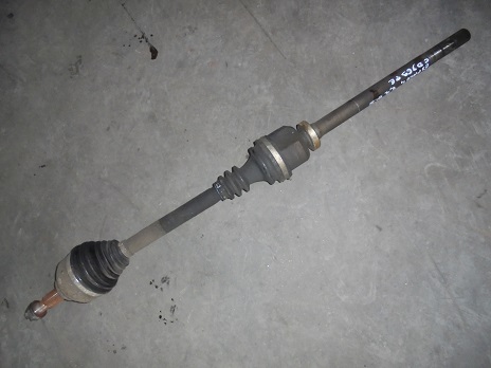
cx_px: 246
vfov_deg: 53.1
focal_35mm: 26
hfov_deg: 67.3
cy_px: 184
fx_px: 369
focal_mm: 4.6
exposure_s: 1/30
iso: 400
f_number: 3.5
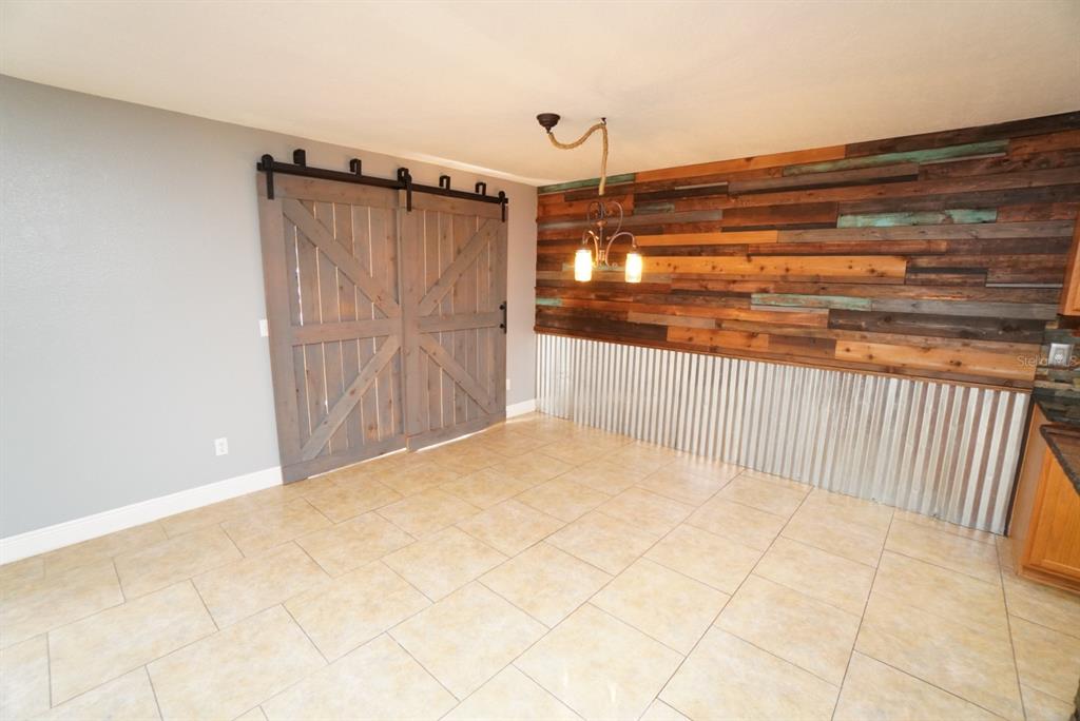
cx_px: 540
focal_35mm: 15
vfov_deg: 77.4
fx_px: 450
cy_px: 360
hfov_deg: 100.4
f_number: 4
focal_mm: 10
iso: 2000
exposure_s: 1/60
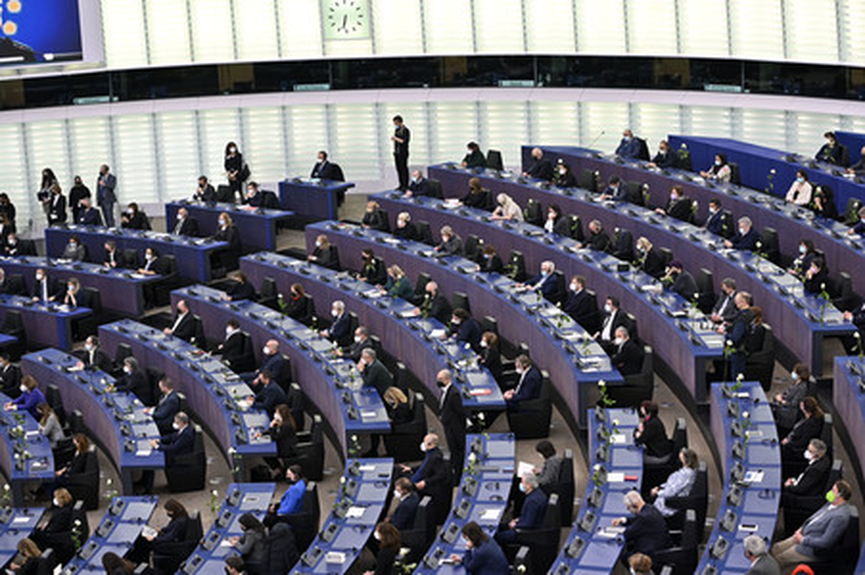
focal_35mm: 70
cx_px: 432
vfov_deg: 19.4
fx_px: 1681
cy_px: 288
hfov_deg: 28.9
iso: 1000
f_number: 2.8
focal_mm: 70
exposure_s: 1/400
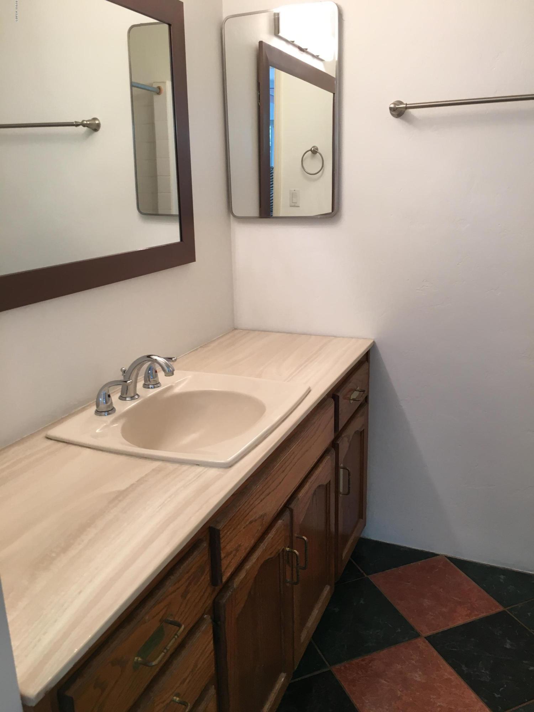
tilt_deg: -16.5
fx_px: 596
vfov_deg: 61.7
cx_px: 267
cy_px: 356
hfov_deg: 48.2
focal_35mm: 29
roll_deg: +0.6
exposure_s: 1/30
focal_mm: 4.15
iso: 50
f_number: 2.2
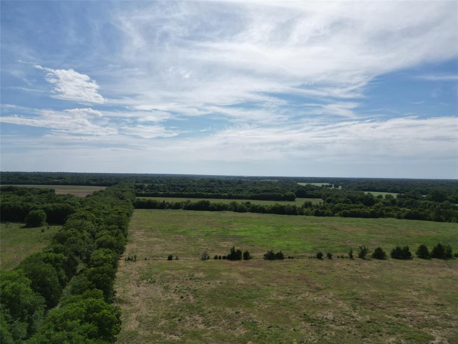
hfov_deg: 71.6
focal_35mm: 24
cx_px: 229
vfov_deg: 56.8
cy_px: 172
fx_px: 318
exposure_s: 1/8000
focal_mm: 6.72
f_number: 1.7
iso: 120
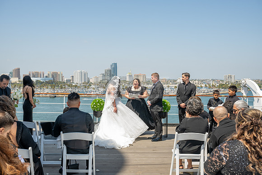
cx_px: 131
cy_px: 88
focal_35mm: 38
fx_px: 277
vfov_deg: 35.1
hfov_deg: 50.7
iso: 200
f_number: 9
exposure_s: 1/200
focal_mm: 38
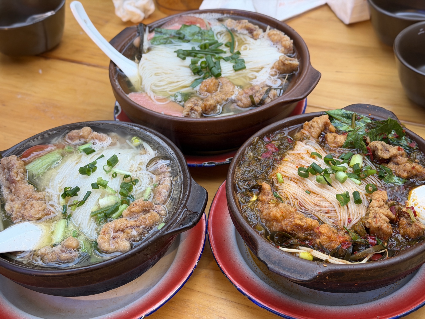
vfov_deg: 30.3
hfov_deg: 39.7
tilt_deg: -44.9
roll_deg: +2.9
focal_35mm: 48
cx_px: 212
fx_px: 589
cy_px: 160
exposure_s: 1/100
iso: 80
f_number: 1.78
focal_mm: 6.76
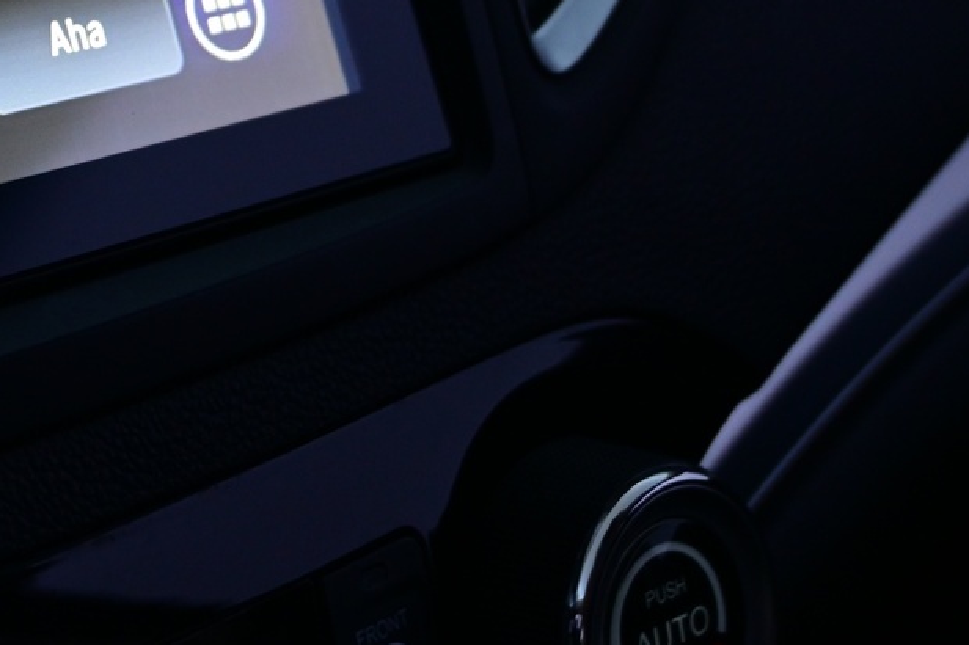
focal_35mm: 85
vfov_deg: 15.7
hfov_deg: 21.8
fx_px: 2278
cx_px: -262
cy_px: -69
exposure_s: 1/30
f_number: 4
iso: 450
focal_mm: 21.5
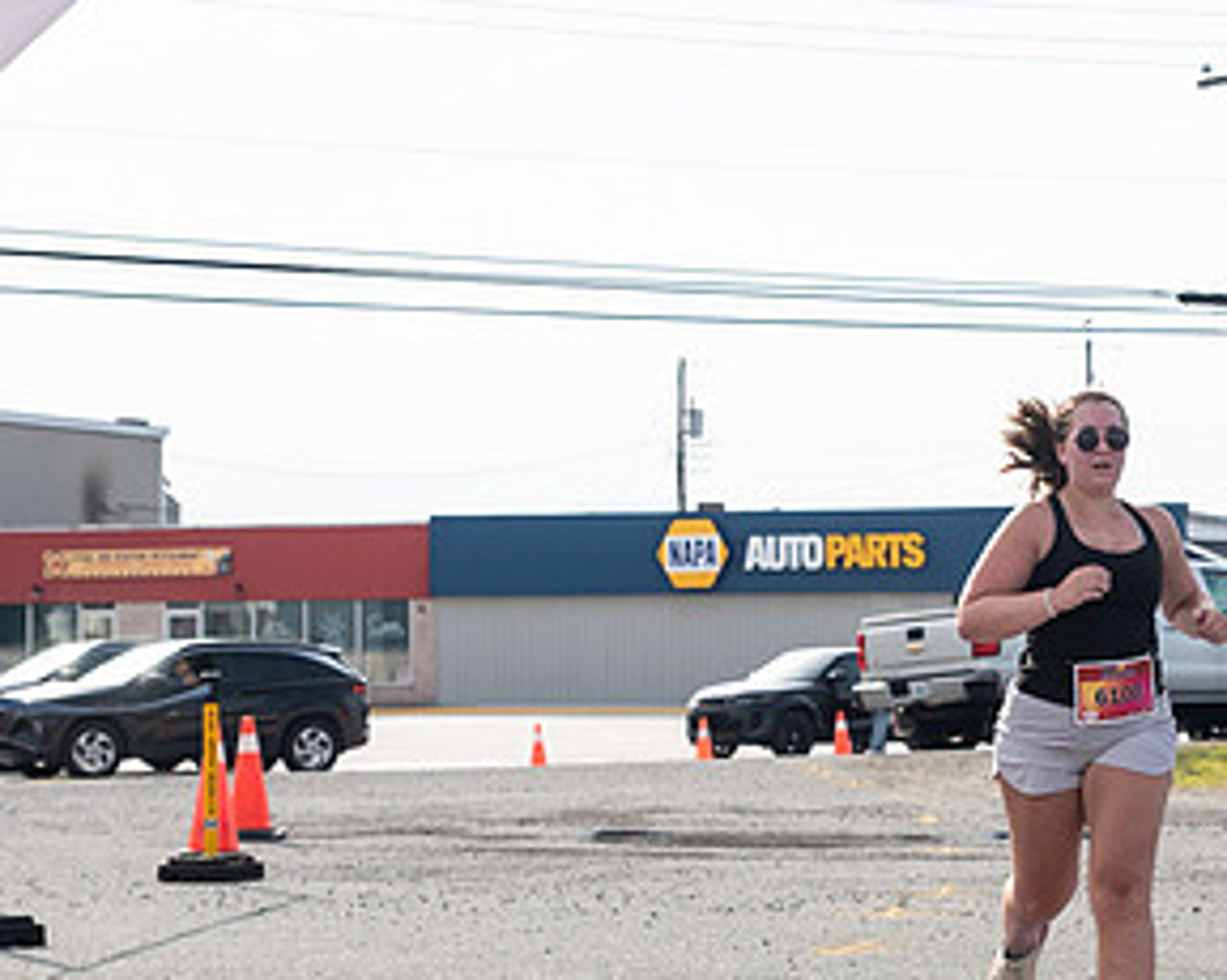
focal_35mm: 115
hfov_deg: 16.6
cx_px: 1027
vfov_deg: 13.4
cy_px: 517
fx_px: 4173
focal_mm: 48
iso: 800
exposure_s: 1/3200
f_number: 4
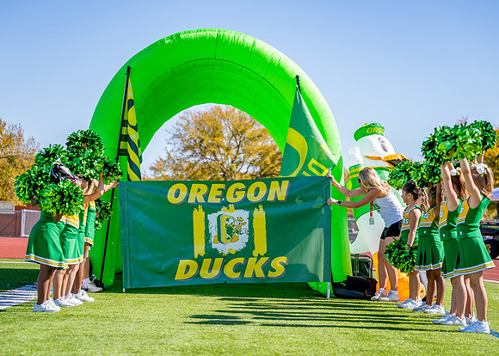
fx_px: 1305
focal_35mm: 92
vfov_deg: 15.5
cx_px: 232
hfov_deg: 21.6
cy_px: 218
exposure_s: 1/2500
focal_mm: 70
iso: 250
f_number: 2.8
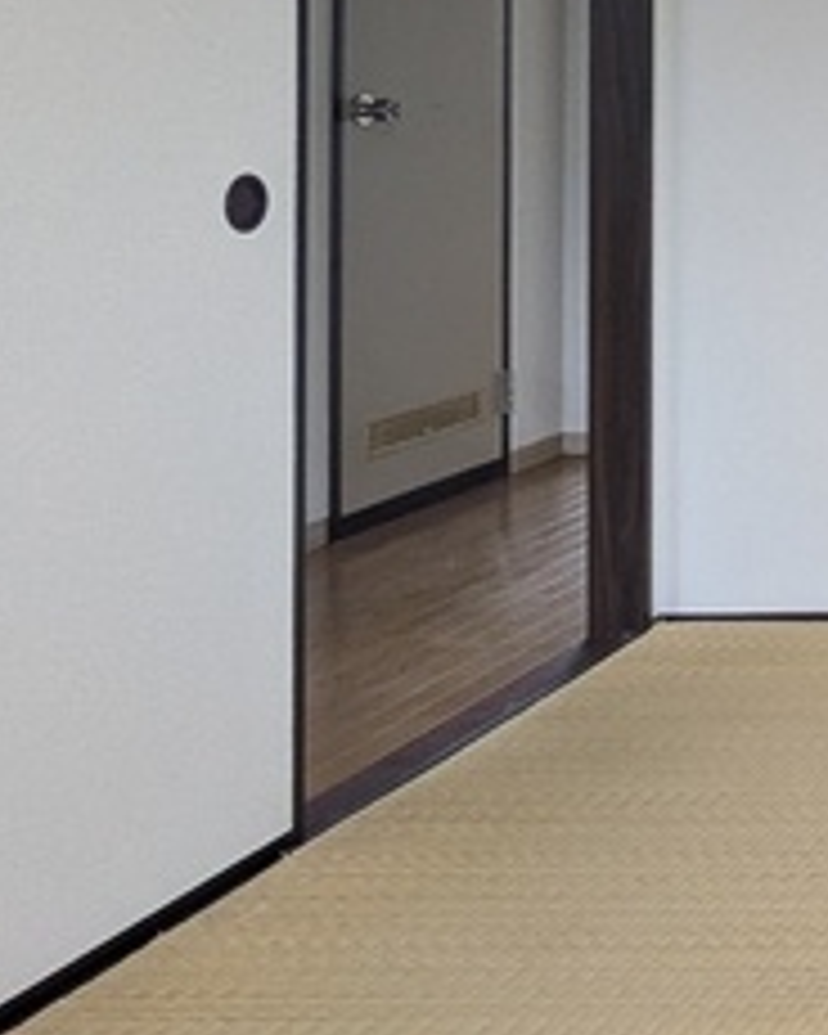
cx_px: 1562
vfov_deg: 31.2
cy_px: 68
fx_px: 1746
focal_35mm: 57
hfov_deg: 19.0
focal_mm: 1.83
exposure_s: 1/120
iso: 168
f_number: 2.2
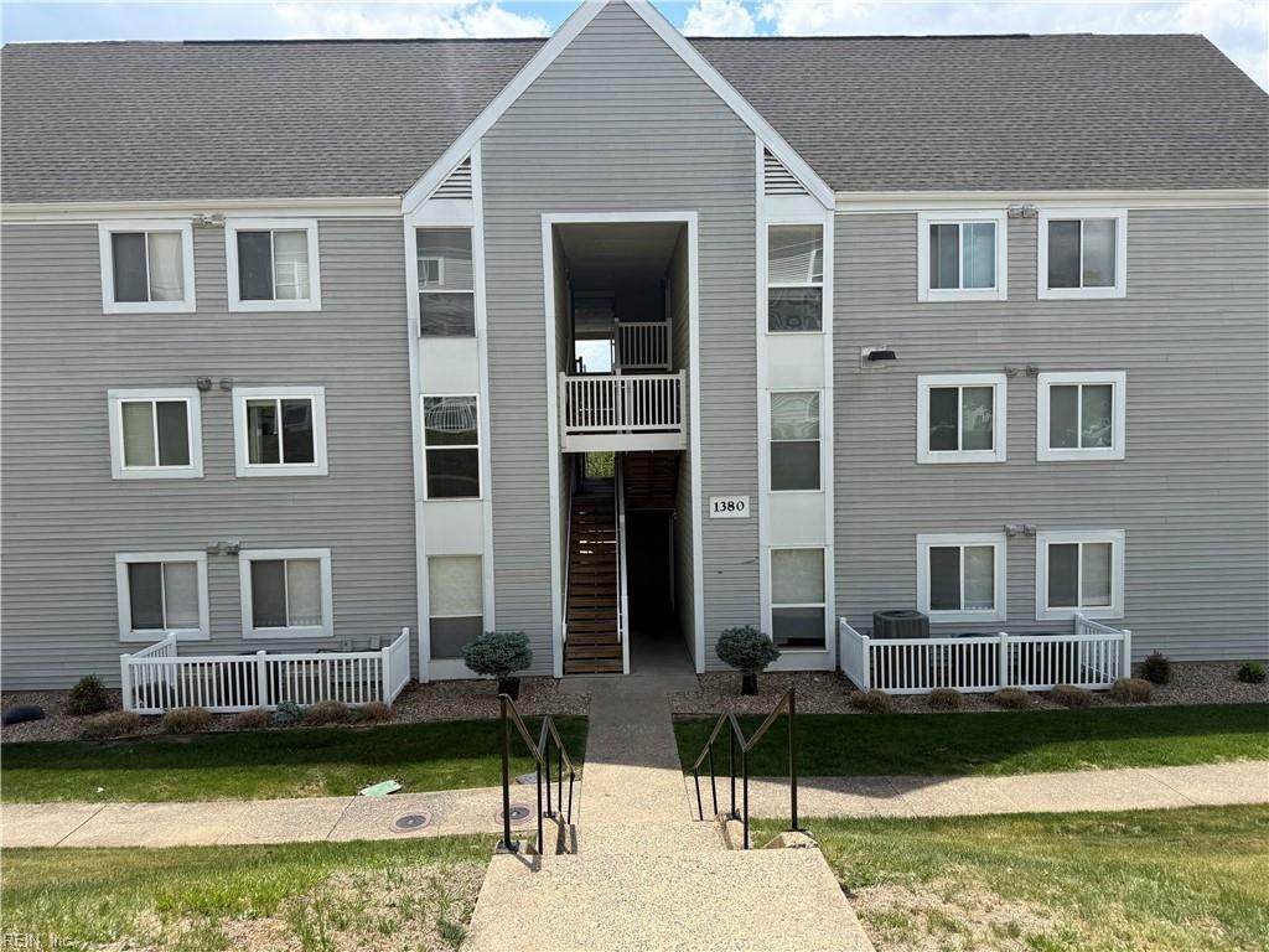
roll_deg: +1.3
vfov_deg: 56.8
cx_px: 634
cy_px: 476
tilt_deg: -4.2
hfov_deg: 71.6
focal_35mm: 24
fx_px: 880
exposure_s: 1/3584
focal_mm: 6.76
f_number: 1.78
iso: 80
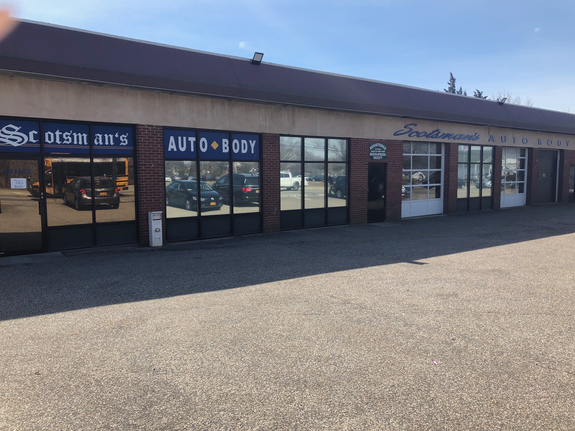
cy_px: 216
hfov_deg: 63.4
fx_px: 465
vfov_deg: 49.7
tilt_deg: -4.3
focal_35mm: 28
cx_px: 288
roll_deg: -0.2
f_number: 1.8
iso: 20
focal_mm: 3.99
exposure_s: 1/1412
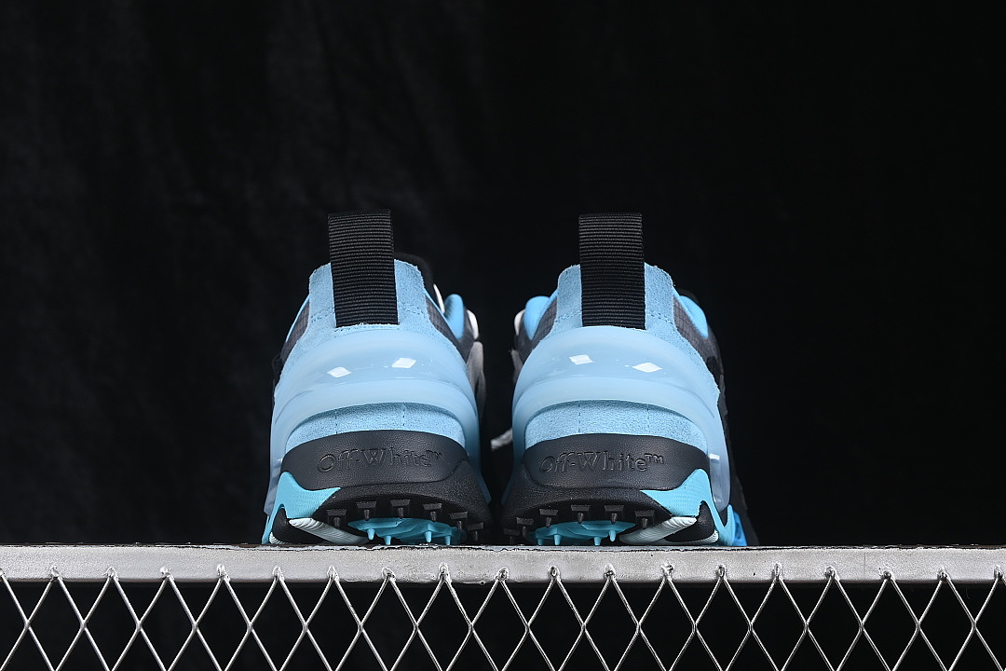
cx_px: 503
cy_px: 336
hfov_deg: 27.0
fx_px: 2096
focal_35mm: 75
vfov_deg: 18.2
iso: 160
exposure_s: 1/60
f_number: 6.3
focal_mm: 50
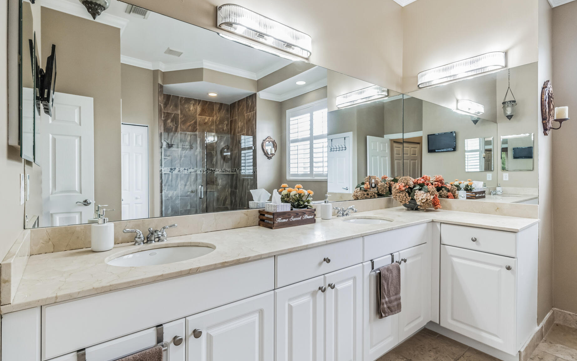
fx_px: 267
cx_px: 295
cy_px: 167
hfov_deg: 94.3
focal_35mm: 17
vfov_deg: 67.9
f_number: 9
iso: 500
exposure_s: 1/15
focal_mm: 15
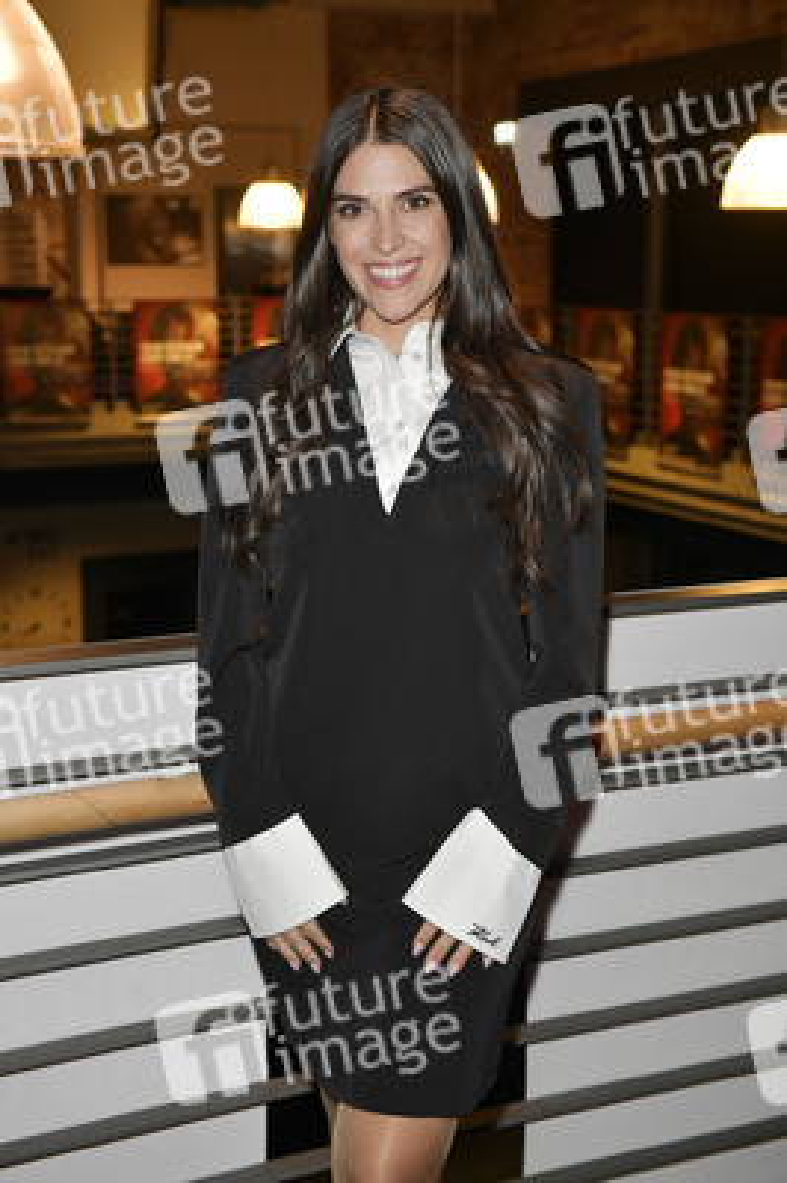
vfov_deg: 39.6
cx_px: 394
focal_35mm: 50
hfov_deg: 26.9
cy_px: 592
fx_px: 1642
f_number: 5.6
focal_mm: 50
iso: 1600
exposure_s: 1/160
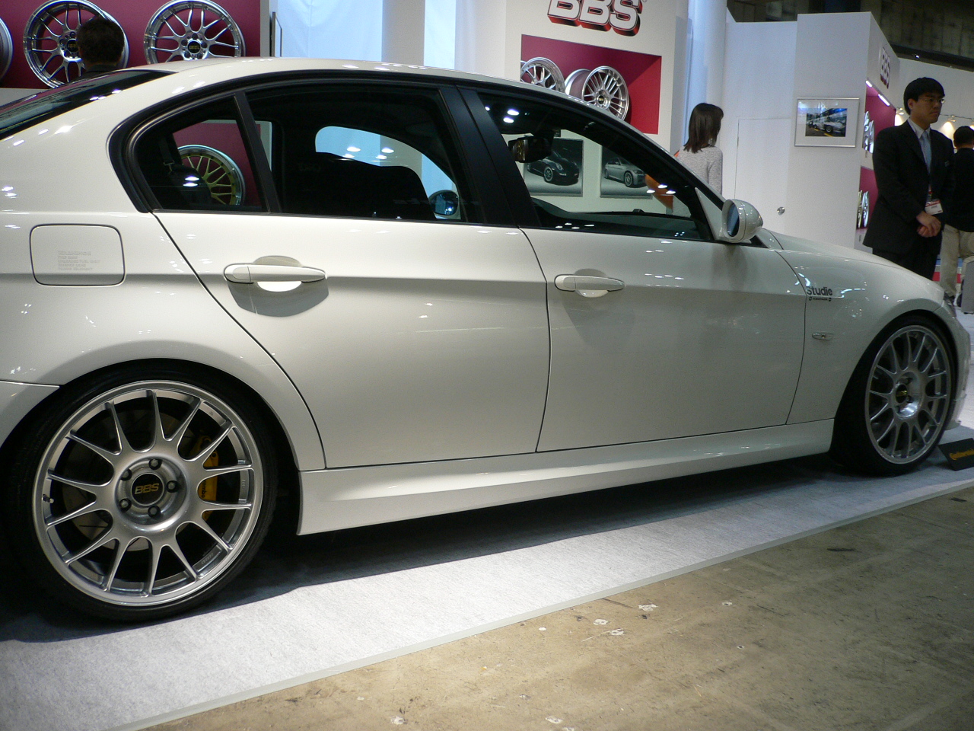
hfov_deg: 52.6
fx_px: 985
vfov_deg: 40.7
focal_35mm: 35
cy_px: 366
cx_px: 487
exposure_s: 1/40
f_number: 2.8
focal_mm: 5.8
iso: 100
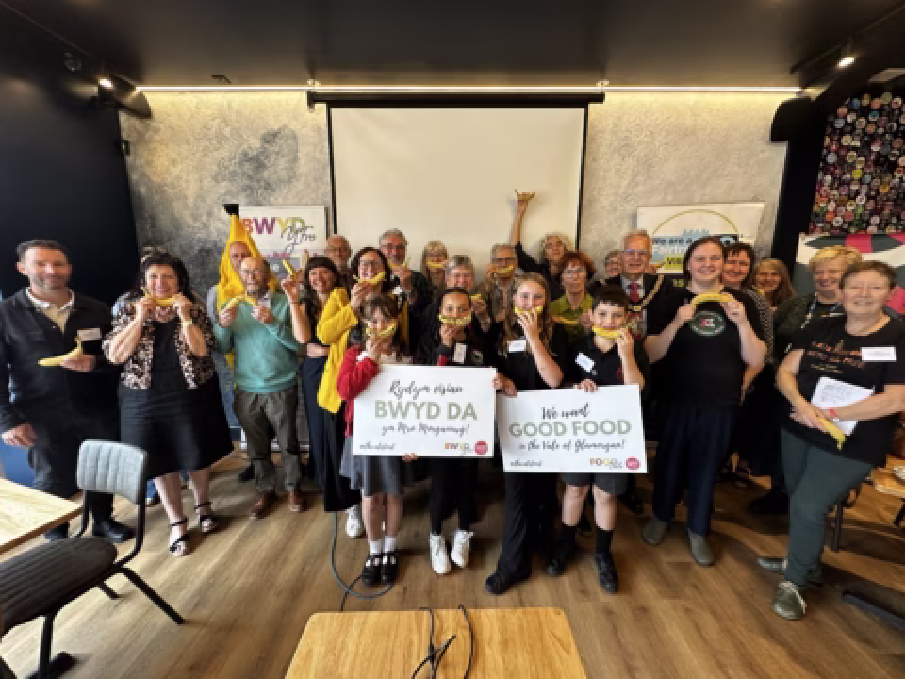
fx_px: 366
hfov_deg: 102.1
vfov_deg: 85.7
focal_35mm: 14
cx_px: 452
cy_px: 340
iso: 160
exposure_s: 1/50
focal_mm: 2.22
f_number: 2.2
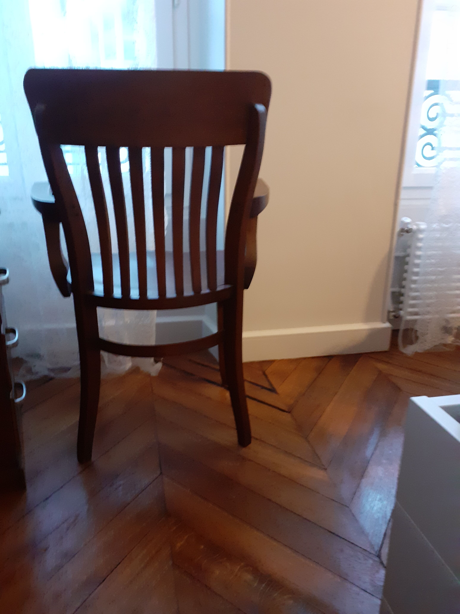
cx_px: 230
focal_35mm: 27
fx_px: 478
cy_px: 307
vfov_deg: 65.3
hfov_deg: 51.4
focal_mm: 3.6
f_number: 1.9
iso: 500
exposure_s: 1/20
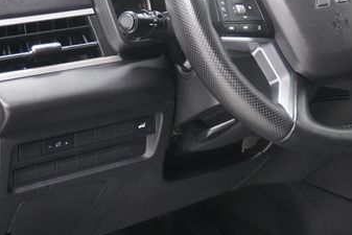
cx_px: 283
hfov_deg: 26.1
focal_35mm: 76
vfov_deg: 17.8
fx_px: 743
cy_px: 42
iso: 5000
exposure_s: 1/160
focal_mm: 27
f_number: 4.5
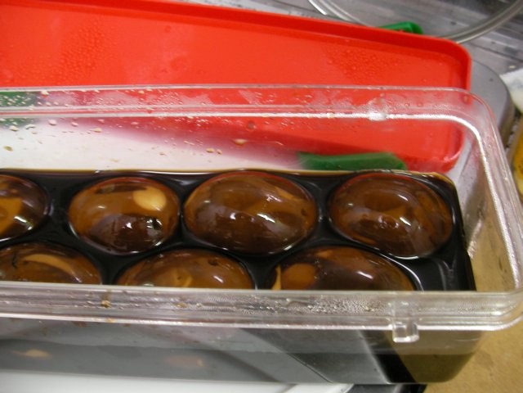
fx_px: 619
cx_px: 262
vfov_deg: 35.1
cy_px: 196
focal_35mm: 41
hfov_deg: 45.8
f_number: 3.5
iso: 100
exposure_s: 1/5.2
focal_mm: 6.3
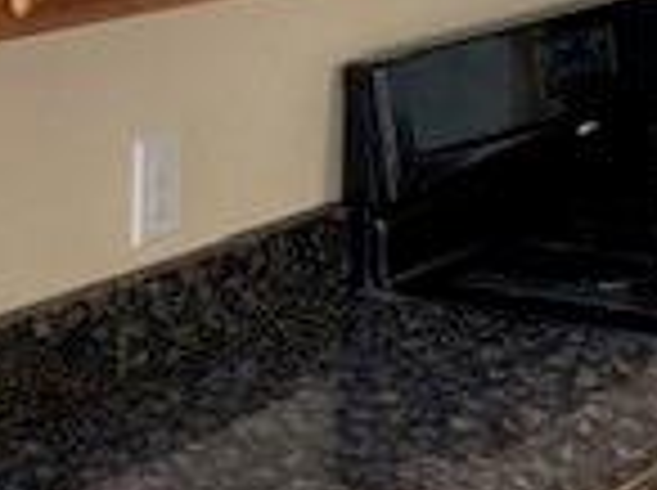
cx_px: 972
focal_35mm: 123
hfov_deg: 14.9
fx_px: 2331
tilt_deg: -6.3
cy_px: -126
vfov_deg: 11.7
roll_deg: -2.3
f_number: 1.8
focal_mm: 4
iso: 40
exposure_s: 1/20
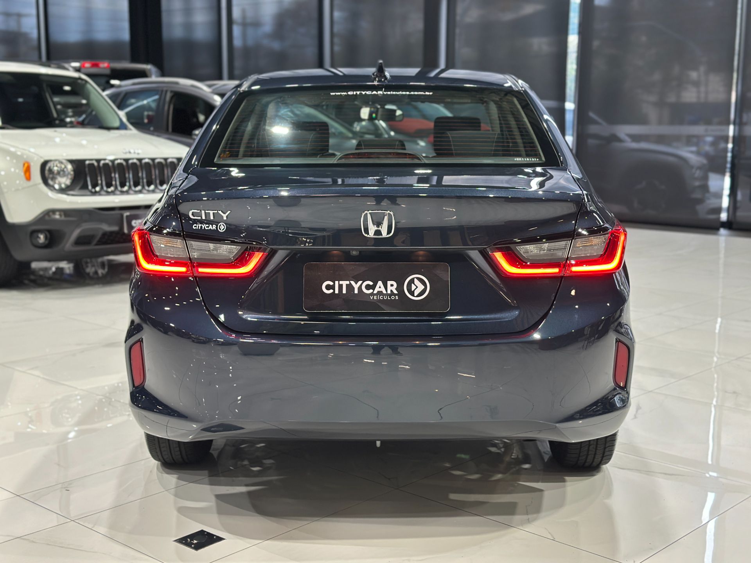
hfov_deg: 39.7
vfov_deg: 30.3
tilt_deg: -9.3
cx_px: 376
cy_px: 282
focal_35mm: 48
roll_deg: -0.5
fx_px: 1041
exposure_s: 1/60
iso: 200
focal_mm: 6.86
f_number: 1.78
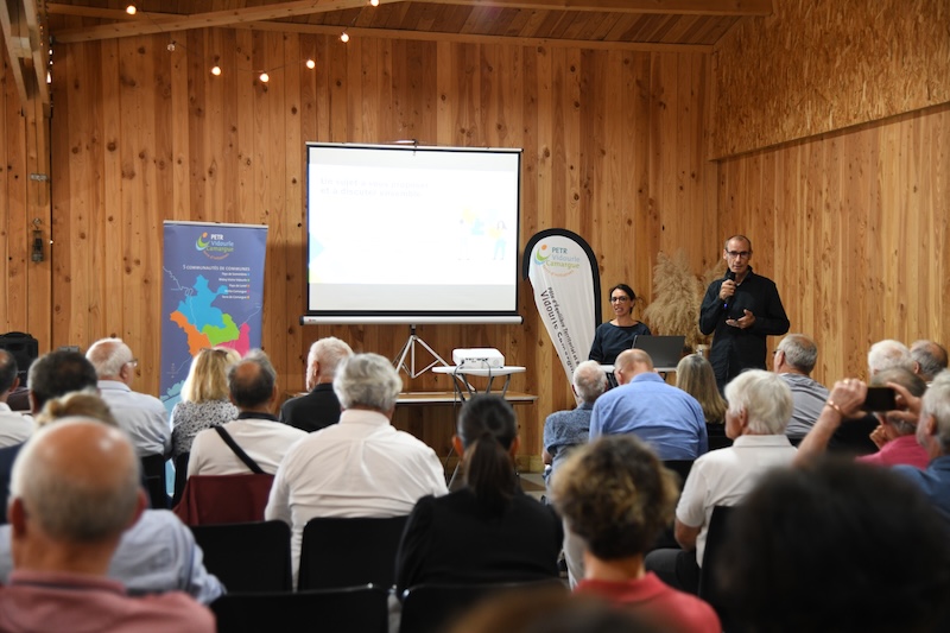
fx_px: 1372
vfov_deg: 26.0
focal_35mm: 52
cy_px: 316
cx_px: 475
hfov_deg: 38.2
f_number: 4
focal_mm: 52
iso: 1600
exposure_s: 1/80
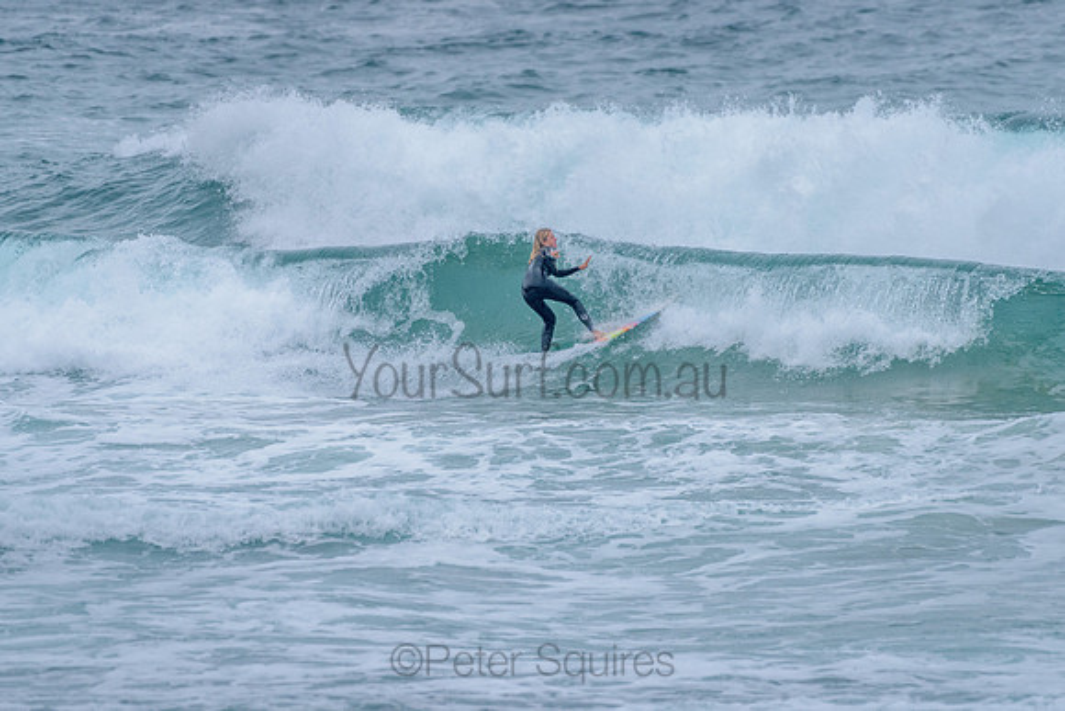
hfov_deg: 3.4
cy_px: 276
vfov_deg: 2.2
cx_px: 534
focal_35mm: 613
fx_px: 18131
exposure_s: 1/2000
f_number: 5.6
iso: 1250
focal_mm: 500
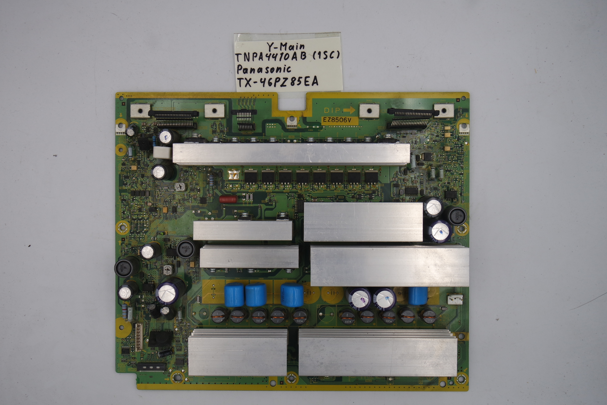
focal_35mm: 37
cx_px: 304
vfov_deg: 35.9
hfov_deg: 51.9
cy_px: 202
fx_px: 624
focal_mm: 14
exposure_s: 1/125
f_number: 5.6
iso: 160
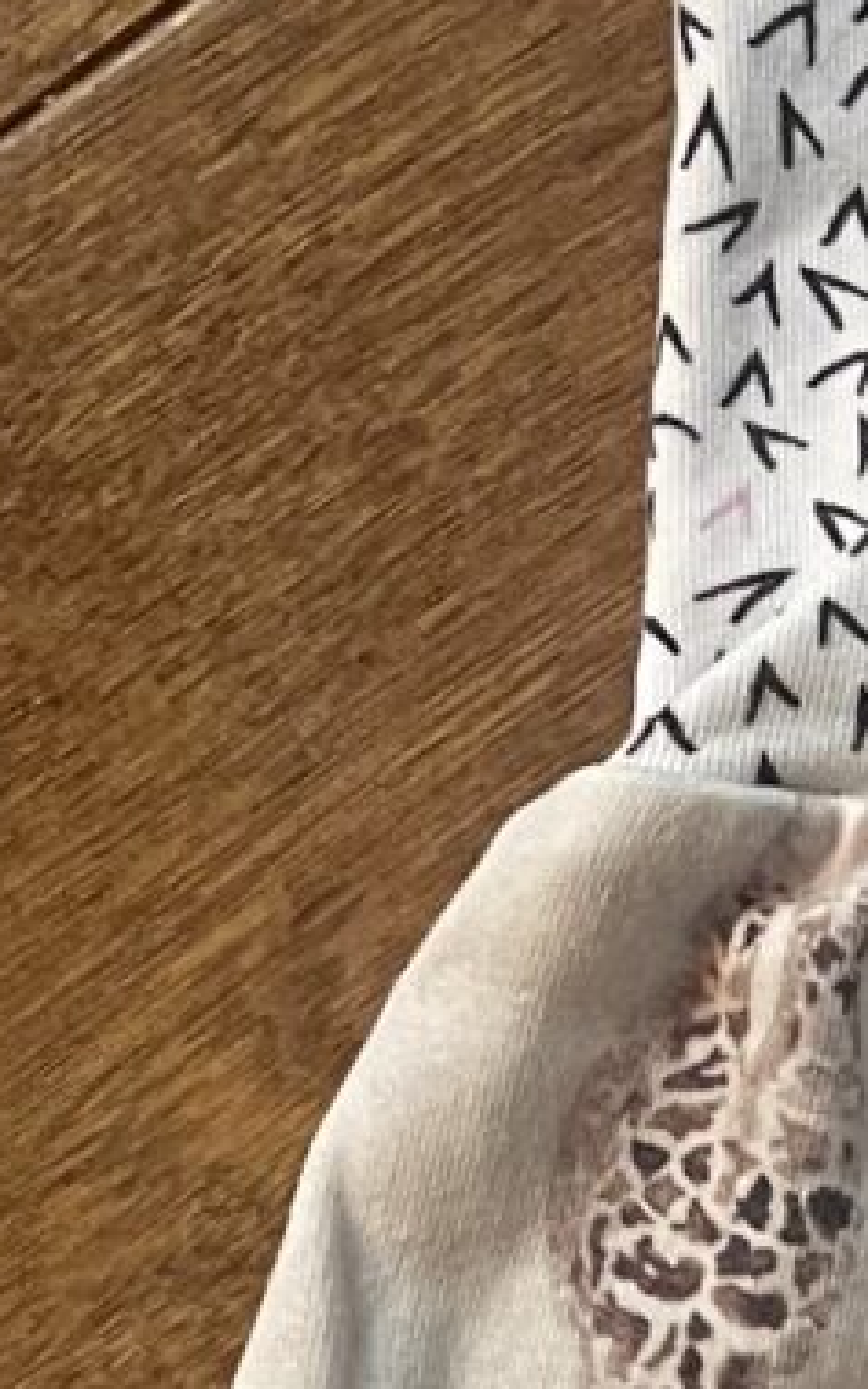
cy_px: 2569
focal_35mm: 149
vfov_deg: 12.7
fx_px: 5637
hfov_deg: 8.0
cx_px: 2238
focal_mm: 4.2
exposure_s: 1/60
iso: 200
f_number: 1.6
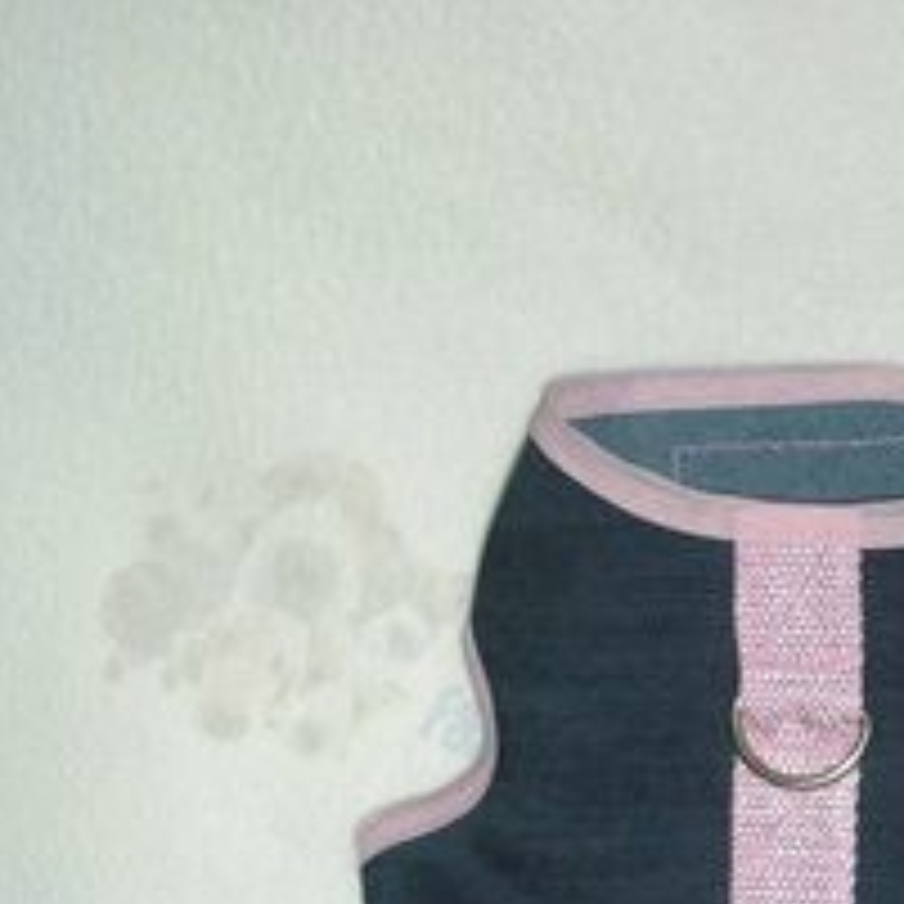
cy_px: 1070
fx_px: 2807
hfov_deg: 18.0
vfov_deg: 17.5
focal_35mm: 95
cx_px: 796
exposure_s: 1/30
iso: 100
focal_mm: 7.4
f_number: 3.1
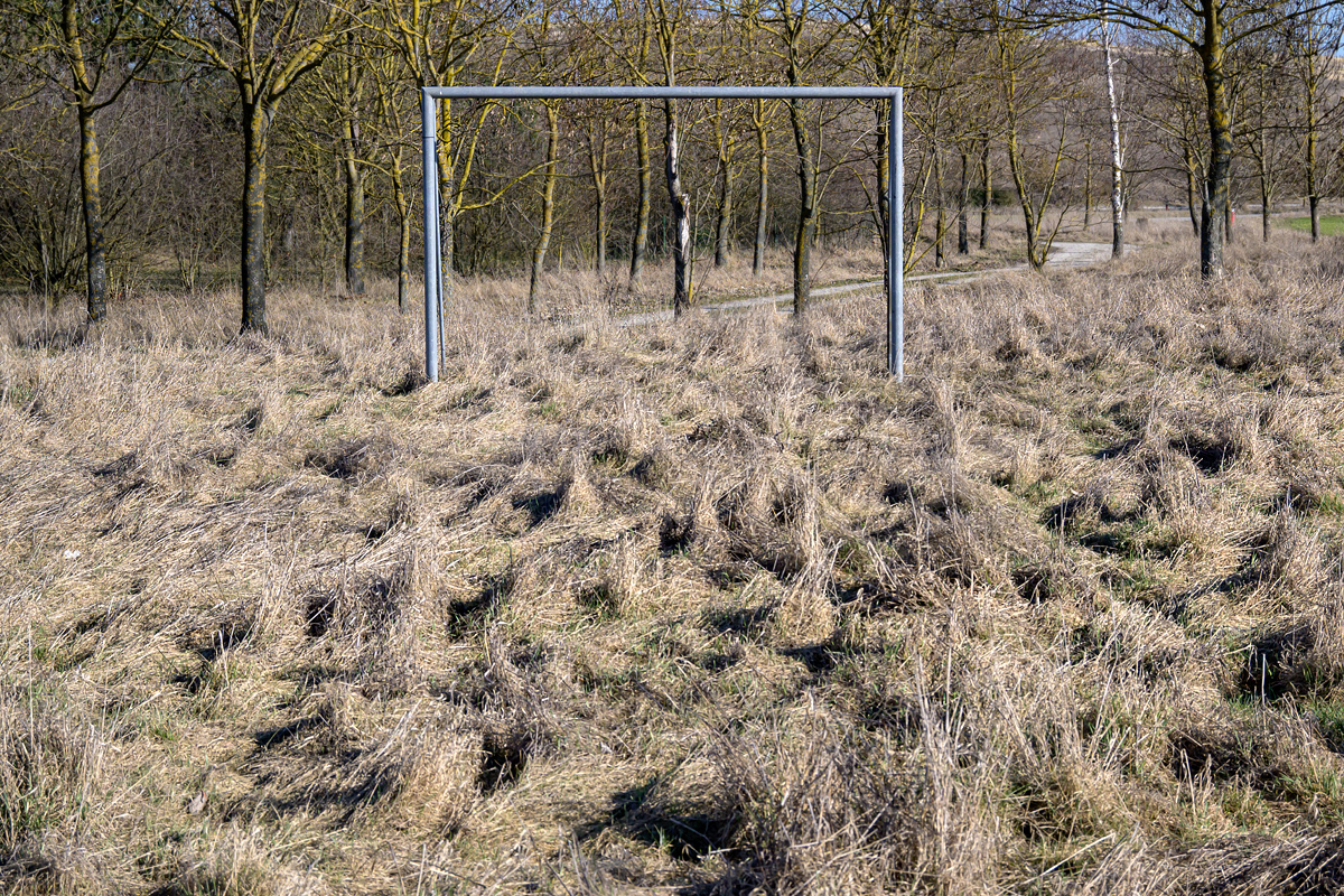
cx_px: 672
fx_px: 2576
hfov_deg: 29.2
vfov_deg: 19.7
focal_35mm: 69
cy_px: 448
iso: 400
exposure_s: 1/2000
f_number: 6.7
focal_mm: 46
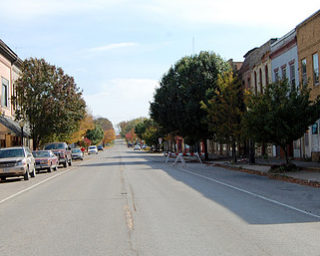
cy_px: 115
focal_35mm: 61
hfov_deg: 30.9
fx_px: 578
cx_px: 133
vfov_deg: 25.0
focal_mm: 24
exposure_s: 1/320
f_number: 9
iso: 200
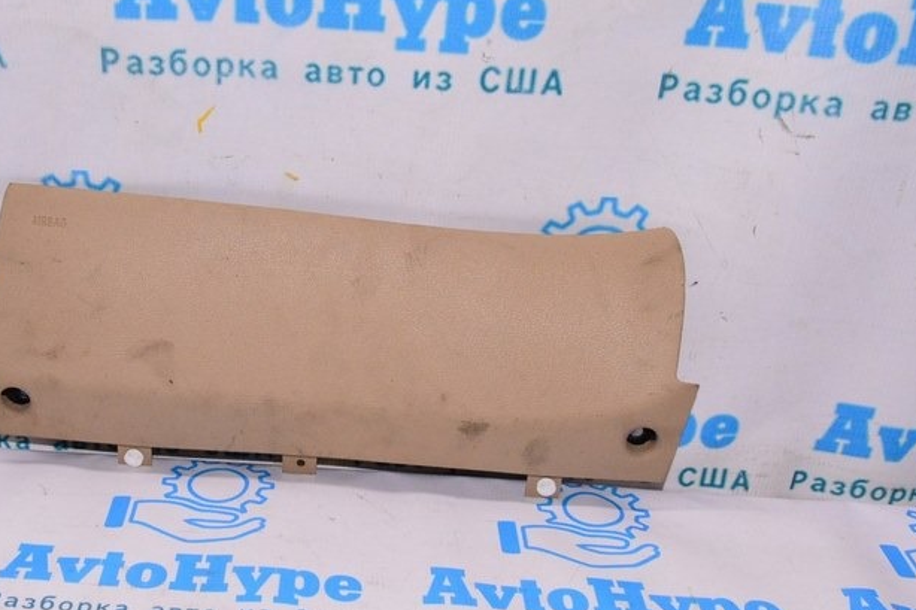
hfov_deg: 43.1
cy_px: 353
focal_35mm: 45
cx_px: 318
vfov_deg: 29.8
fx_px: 1145
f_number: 8
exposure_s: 1/200
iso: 1600
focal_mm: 18
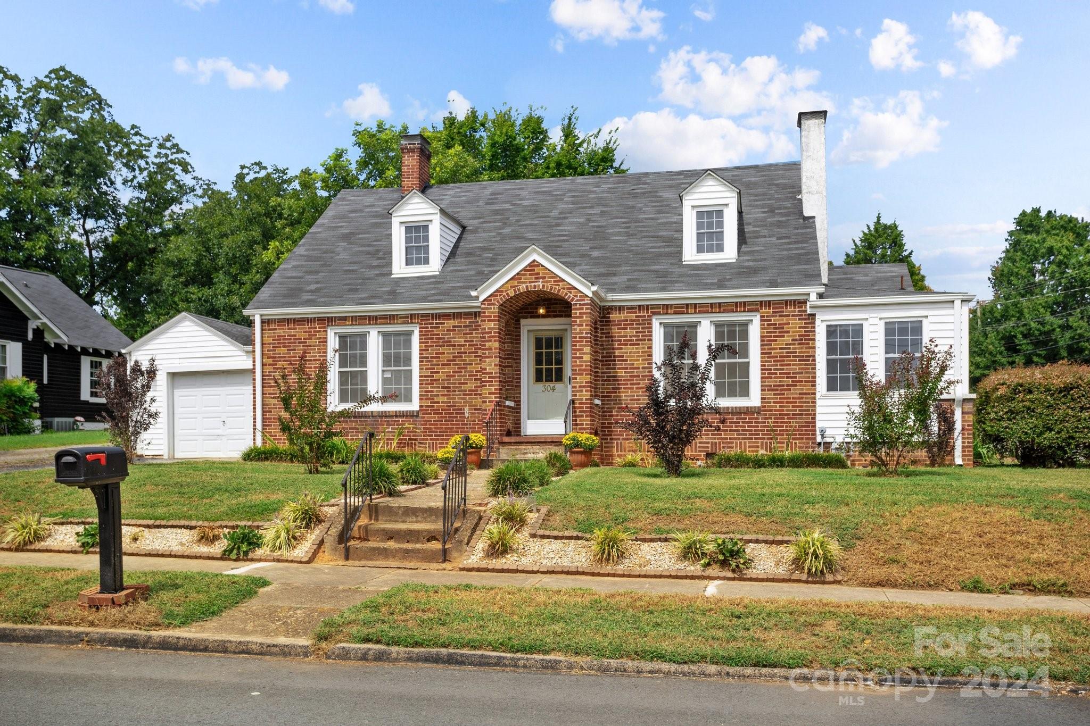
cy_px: 363
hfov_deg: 58.7
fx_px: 969
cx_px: 545
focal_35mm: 32
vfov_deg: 41.1
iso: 160
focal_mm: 32
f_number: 8
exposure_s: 1/500
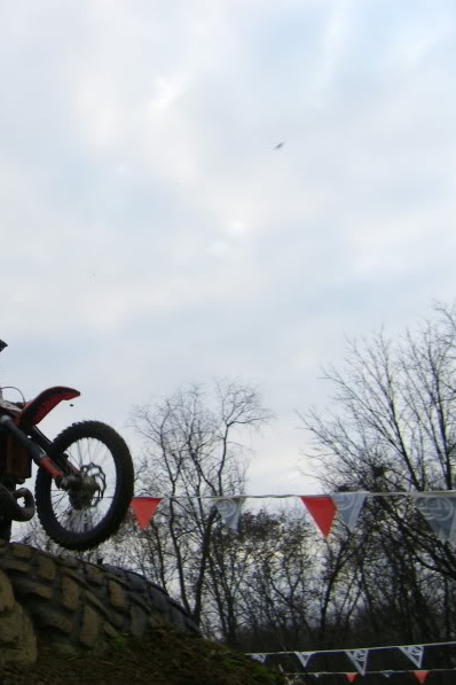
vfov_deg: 49.6
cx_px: 14
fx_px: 741
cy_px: 343
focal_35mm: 39
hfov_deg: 31.9
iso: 64
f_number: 2.6
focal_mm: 4.9
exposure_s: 1/160
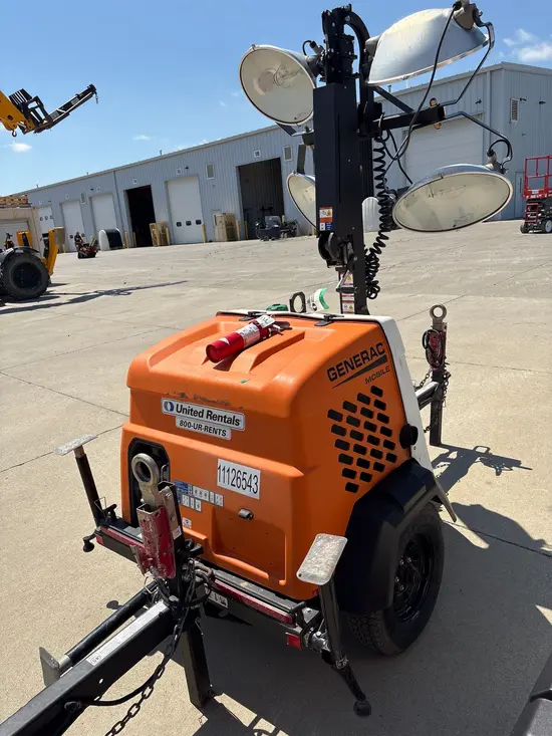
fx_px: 553
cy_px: 368
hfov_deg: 53.1
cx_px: 276
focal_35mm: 26
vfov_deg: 67.3
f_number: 1.6
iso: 50
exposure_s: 1/4329
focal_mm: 5.96
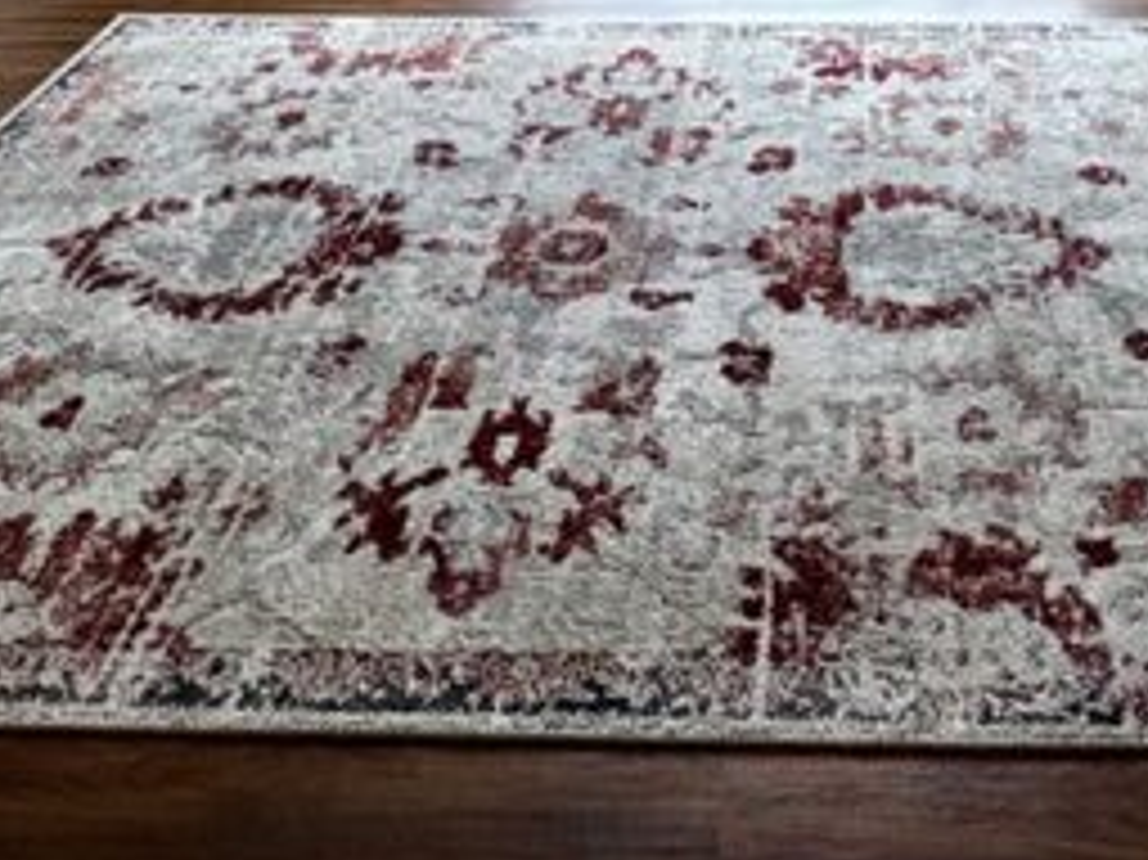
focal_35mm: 44
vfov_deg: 24.4
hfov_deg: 42.0
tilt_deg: -5.6
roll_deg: +1.2
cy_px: -475
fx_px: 1459
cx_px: 819
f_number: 2.2
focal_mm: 2.22
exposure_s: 1/120
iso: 200
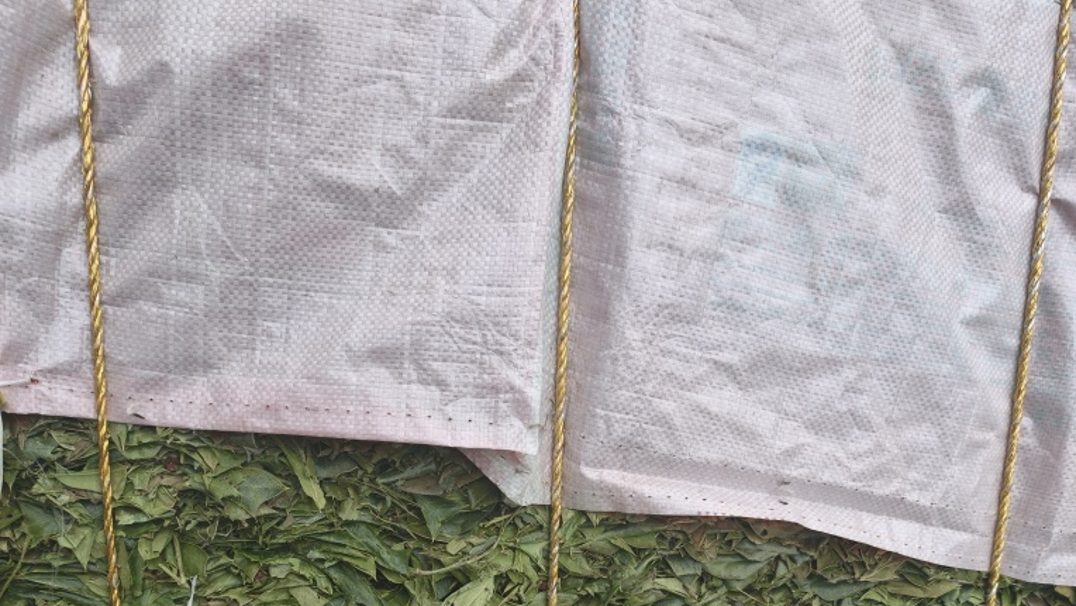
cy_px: 672
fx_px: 999
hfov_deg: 56.6
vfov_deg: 30.1
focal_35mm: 35
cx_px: 520
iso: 80
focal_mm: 6.75
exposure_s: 1/537
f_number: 1.5
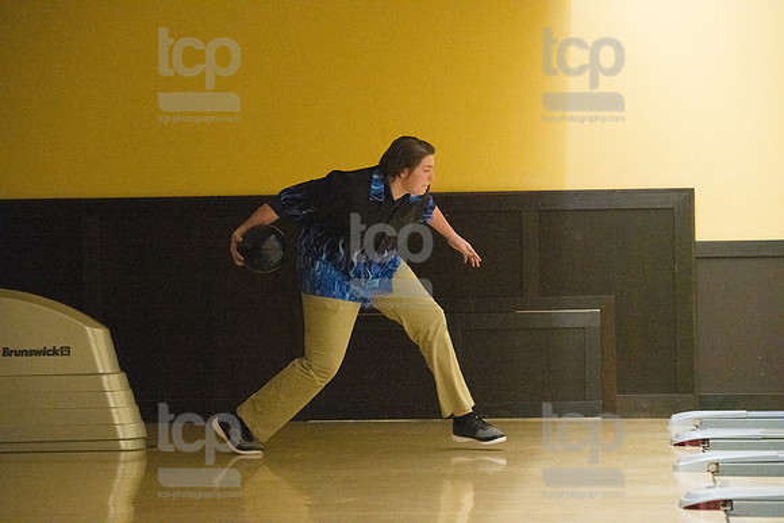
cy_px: 262
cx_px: 392
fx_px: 2723
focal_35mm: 125
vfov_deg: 11.0
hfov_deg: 16.4
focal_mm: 125
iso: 10000
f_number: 4.5
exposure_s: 1/1000
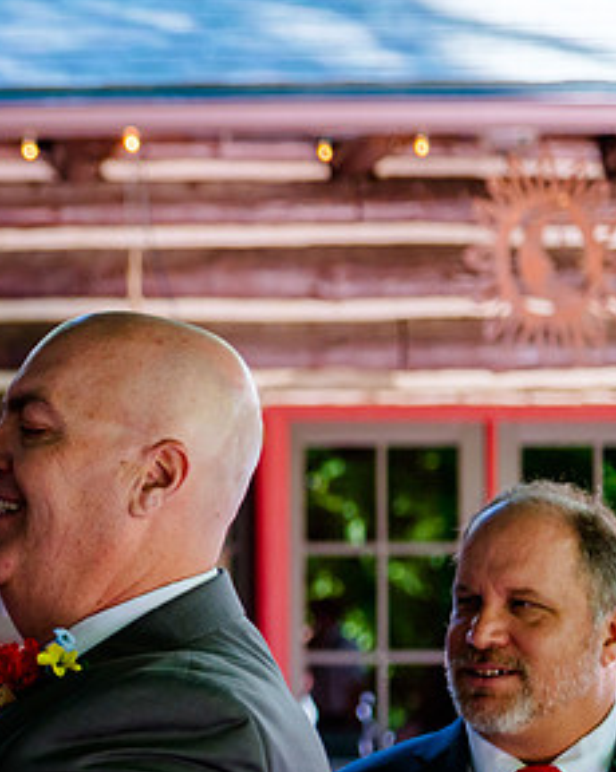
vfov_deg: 11.6
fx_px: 3787
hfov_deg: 9.1
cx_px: -263
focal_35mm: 166
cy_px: 436
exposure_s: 1/320
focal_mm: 75
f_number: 4
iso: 640
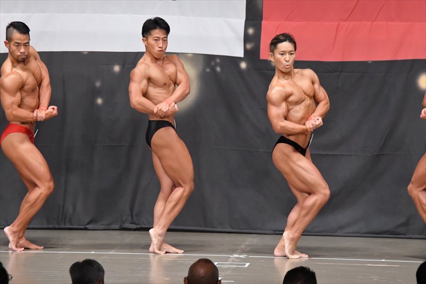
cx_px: 213
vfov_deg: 6.1
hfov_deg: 9.2
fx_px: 2661
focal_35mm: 225
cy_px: 142
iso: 6400
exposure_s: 1/400
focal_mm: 150
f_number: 5.6
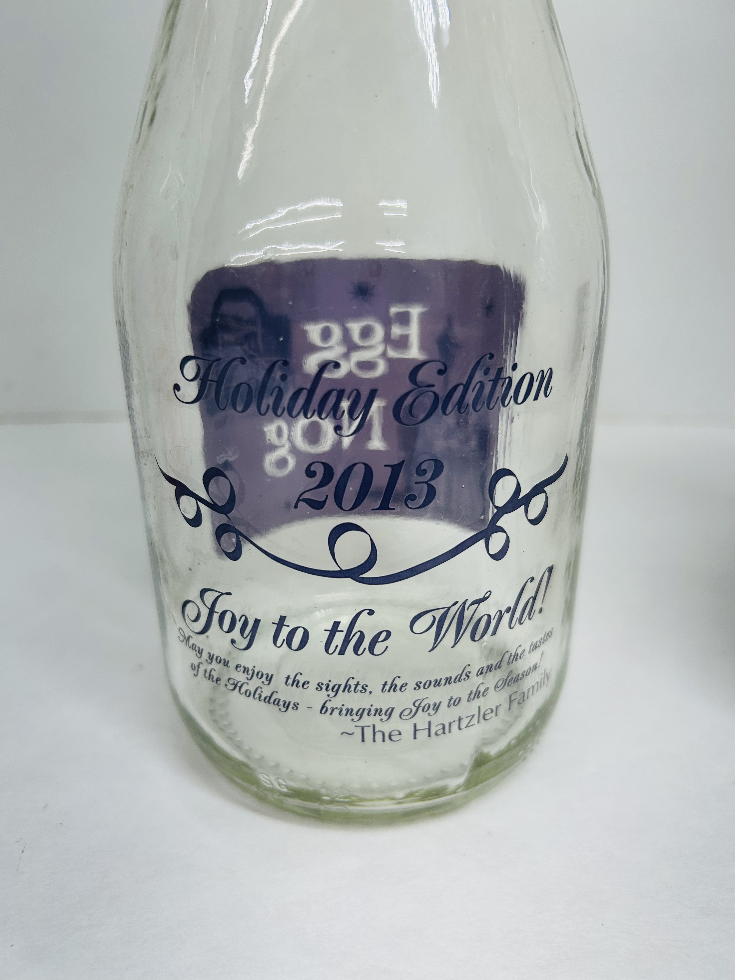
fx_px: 736
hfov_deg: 53.1
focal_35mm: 26
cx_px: 368
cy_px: 490
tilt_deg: -23.6
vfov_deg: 67.3
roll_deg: +0.3
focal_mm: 5.7
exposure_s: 1/544
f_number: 1.5
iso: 50
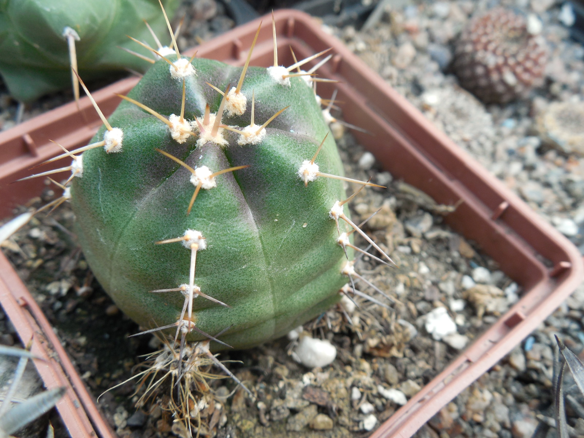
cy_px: 219
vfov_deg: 45.4
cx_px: 292
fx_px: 523
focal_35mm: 31
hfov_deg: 58.4
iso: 125
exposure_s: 1/160
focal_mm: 5.6
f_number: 3.6
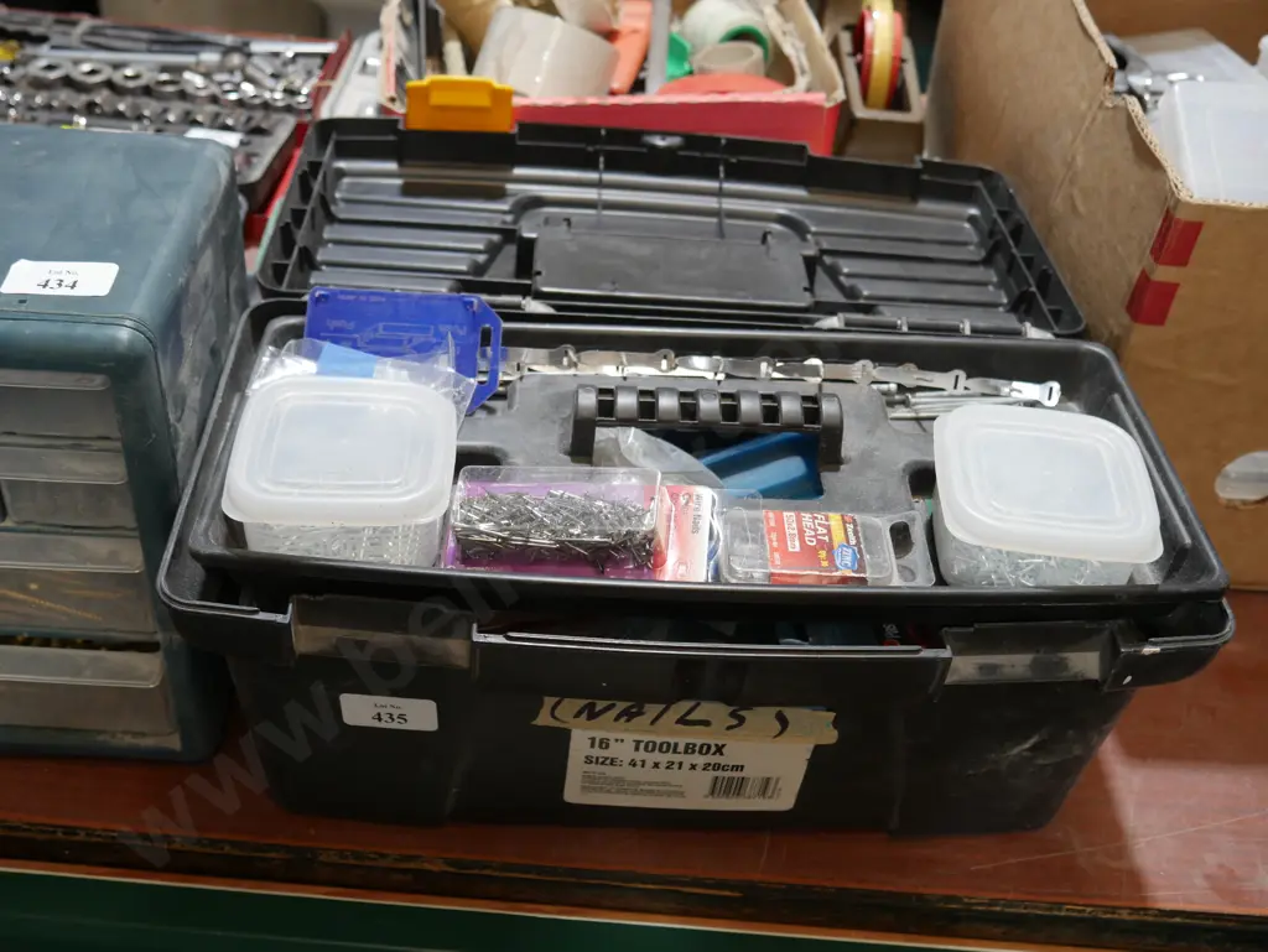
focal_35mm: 40
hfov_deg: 46.8
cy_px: 476
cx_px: 634
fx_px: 1466
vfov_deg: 36.0
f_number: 4.4
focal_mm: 20
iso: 400
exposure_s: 1/60
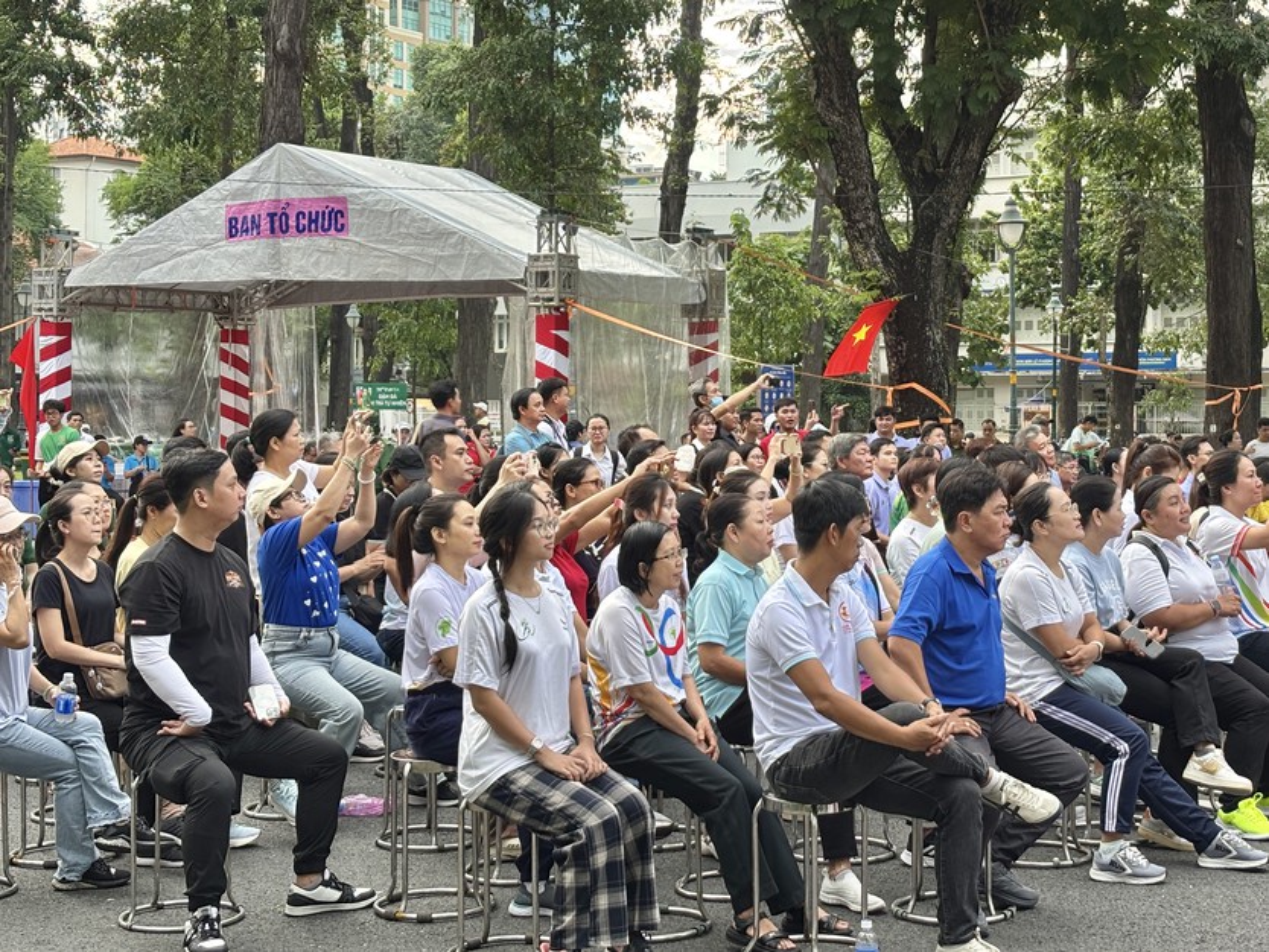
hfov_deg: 36.8
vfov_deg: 28.0
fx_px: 1907
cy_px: 476
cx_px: 634
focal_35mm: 52
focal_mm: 5.96
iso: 32
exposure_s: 1/187
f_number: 1.6
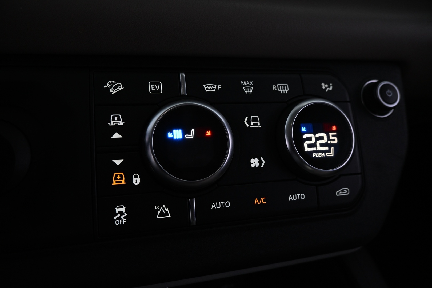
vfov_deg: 53.1
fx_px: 288
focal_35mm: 24
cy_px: 144
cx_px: 216
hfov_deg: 73.7
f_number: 4.5
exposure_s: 1/30
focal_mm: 16
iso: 800
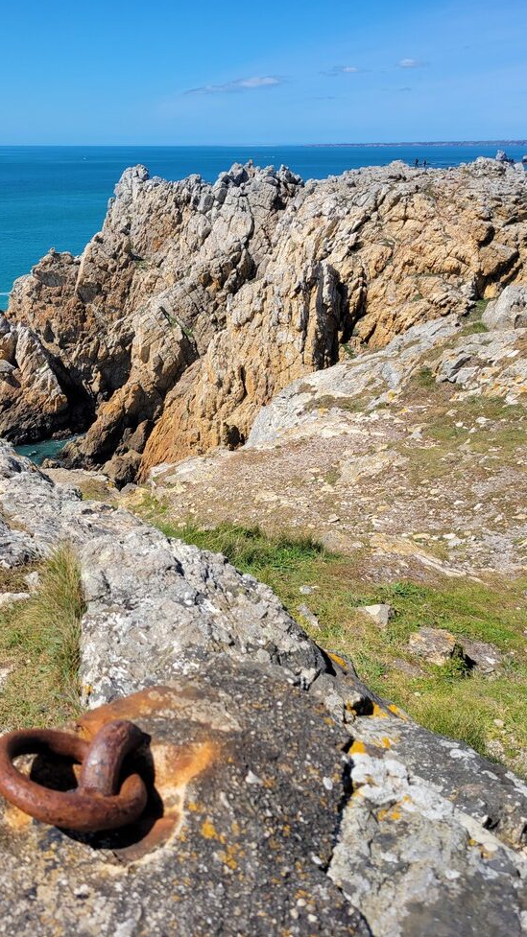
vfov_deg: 66.1
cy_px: 459
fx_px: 721
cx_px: 204
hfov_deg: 39.9
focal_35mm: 29
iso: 40
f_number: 1.8
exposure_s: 1/2463
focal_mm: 5.4
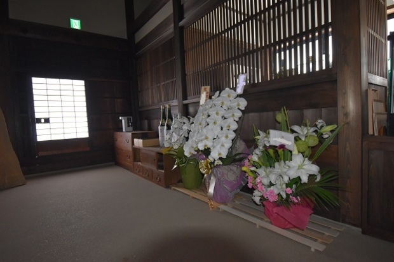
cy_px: 131
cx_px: 197
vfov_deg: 63.2
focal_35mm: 20
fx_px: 213
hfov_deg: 85.4
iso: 1600
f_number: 4.8
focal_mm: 13
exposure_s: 1/125
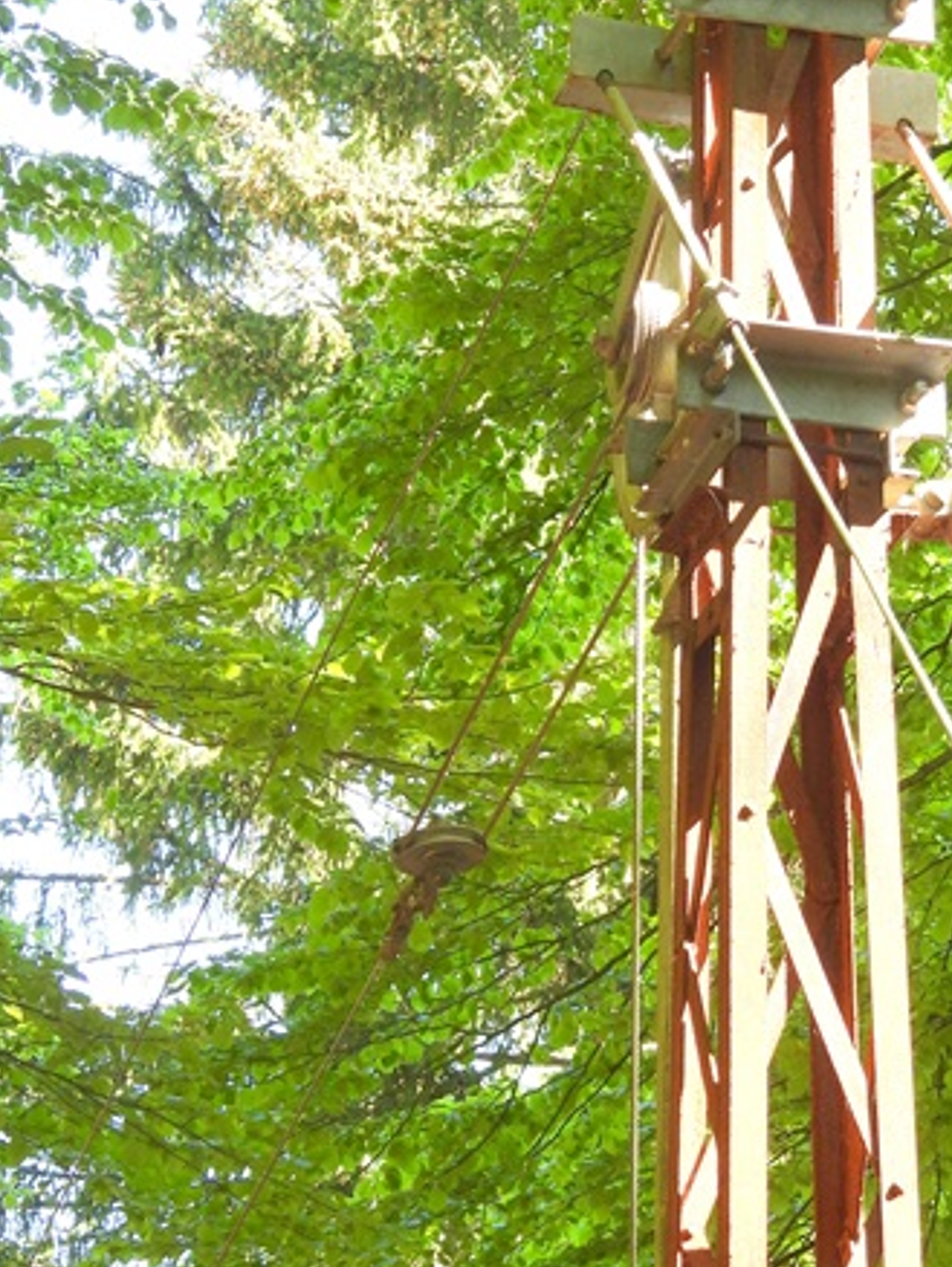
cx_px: 839
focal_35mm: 210
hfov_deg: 7.1
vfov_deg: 9.4
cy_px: 512
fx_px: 7693
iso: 100
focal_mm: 20.5
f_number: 4
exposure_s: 1/60
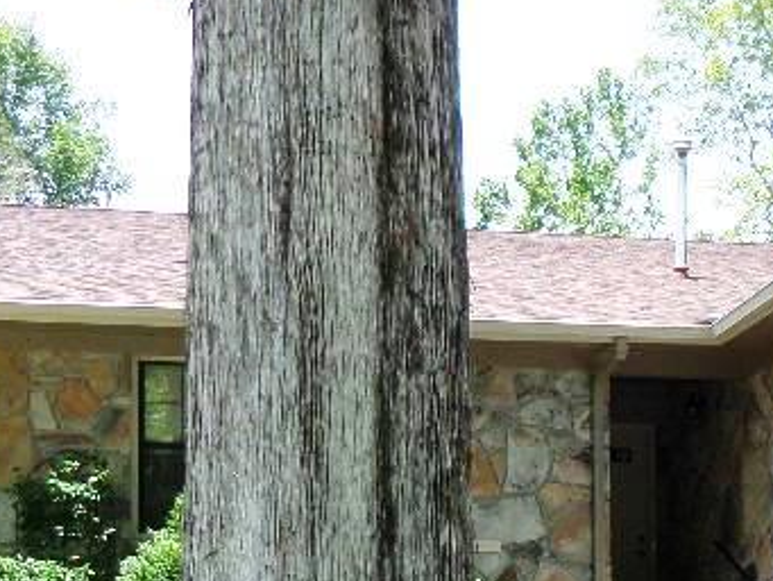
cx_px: 553
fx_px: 1608
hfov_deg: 26.8
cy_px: 629
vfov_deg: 19.6
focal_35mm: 72
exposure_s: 1/250
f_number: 3.1
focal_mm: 4.3
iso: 80
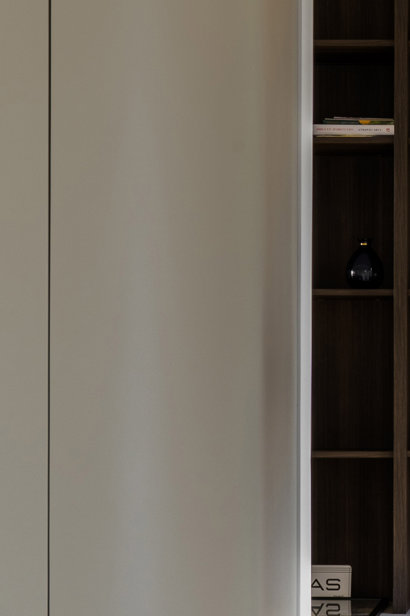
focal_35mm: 128
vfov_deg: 16.0
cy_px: 404
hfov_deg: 10.4
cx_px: 572
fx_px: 2186
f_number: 14
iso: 100
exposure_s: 1/20
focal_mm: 35
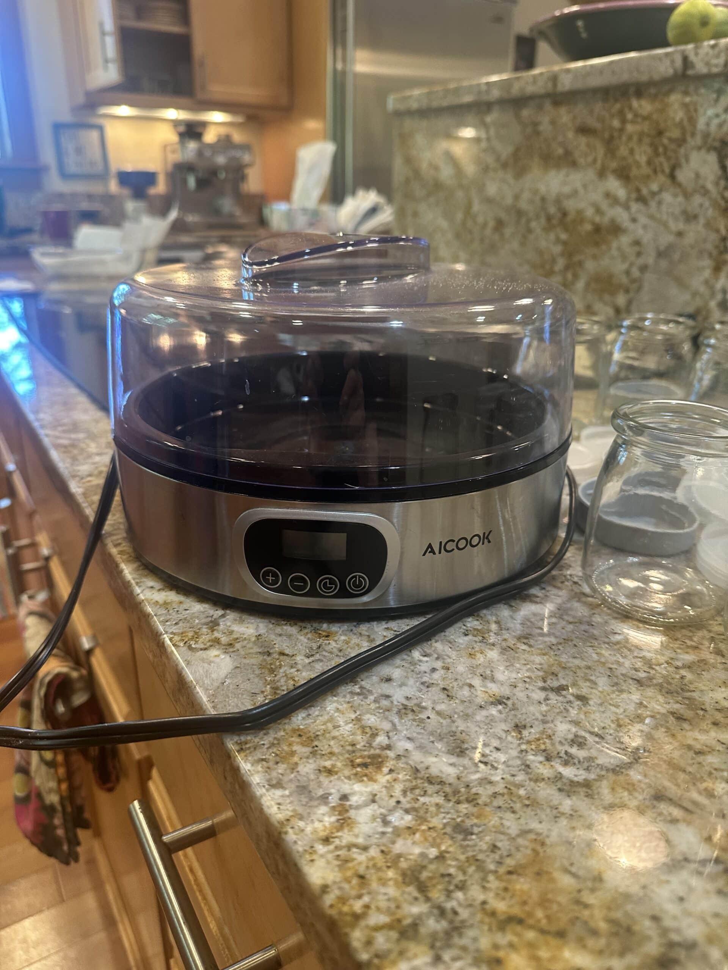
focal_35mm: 24
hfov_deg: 56.8
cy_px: 485
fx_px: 673
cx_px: 364
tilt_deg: -21.0
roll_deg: -1.6
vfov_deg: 71.6
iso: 320
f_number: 1.78
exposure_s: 1/60
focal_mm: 6.86
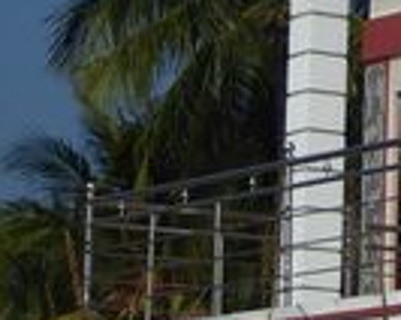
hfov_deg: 6.2
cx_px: 1155
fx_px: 3413
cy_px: 151
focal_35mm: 288
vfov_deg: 5.4
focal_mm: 8.4
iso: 80
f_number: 4
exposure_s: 1/1600
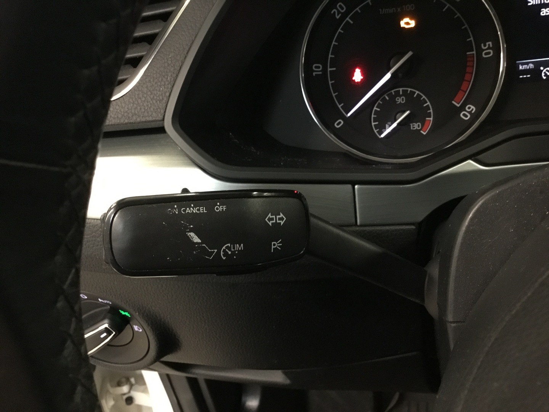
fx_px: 492
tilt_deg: -26.9
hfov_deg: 58.4
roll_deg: +11.6
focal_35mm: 31
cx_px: 274
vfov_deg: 45.4
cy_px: 206
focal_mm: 3.3
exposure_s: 1/17
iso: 500
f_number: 2.4
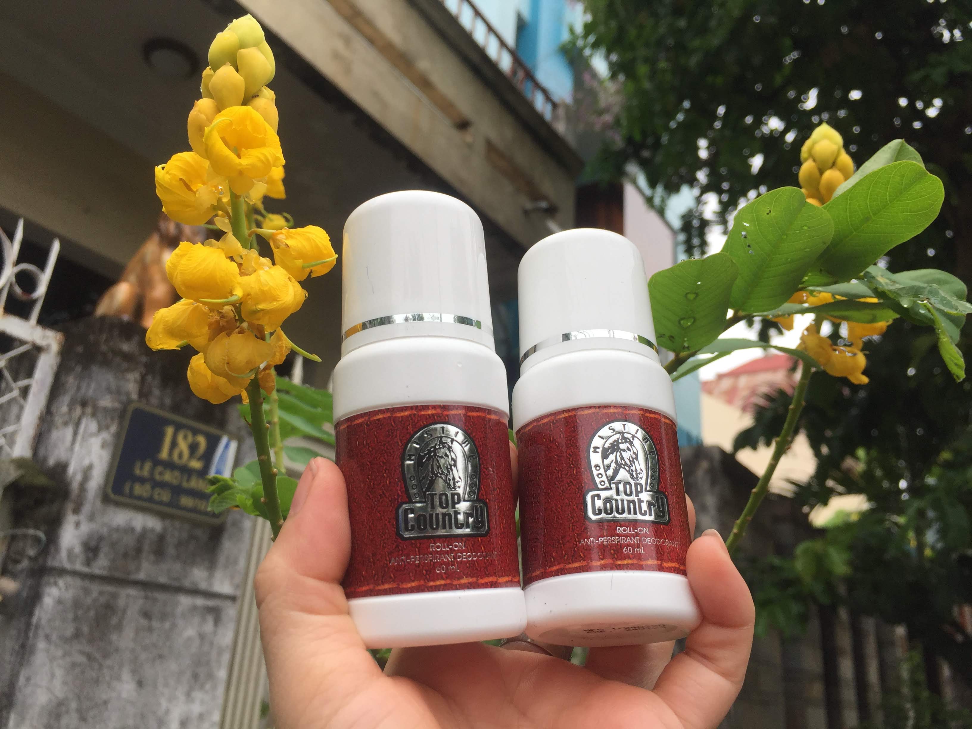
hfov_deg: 61.7
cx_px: 486
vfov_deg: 48.2
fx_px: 814
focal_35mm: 29
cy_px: 364
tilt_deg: +23.5
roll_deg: -4.6
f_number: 2.2
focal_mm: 4.15
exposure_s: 1/1068
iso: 32
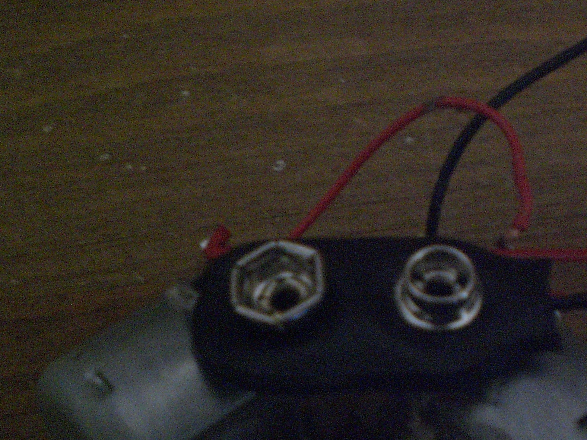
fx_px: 1017
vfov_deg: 24.2
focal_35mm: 60
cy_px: 329
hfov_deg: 32.2
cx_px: 324
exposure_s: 1/15
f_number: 3.1
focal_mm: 6.3
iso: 800
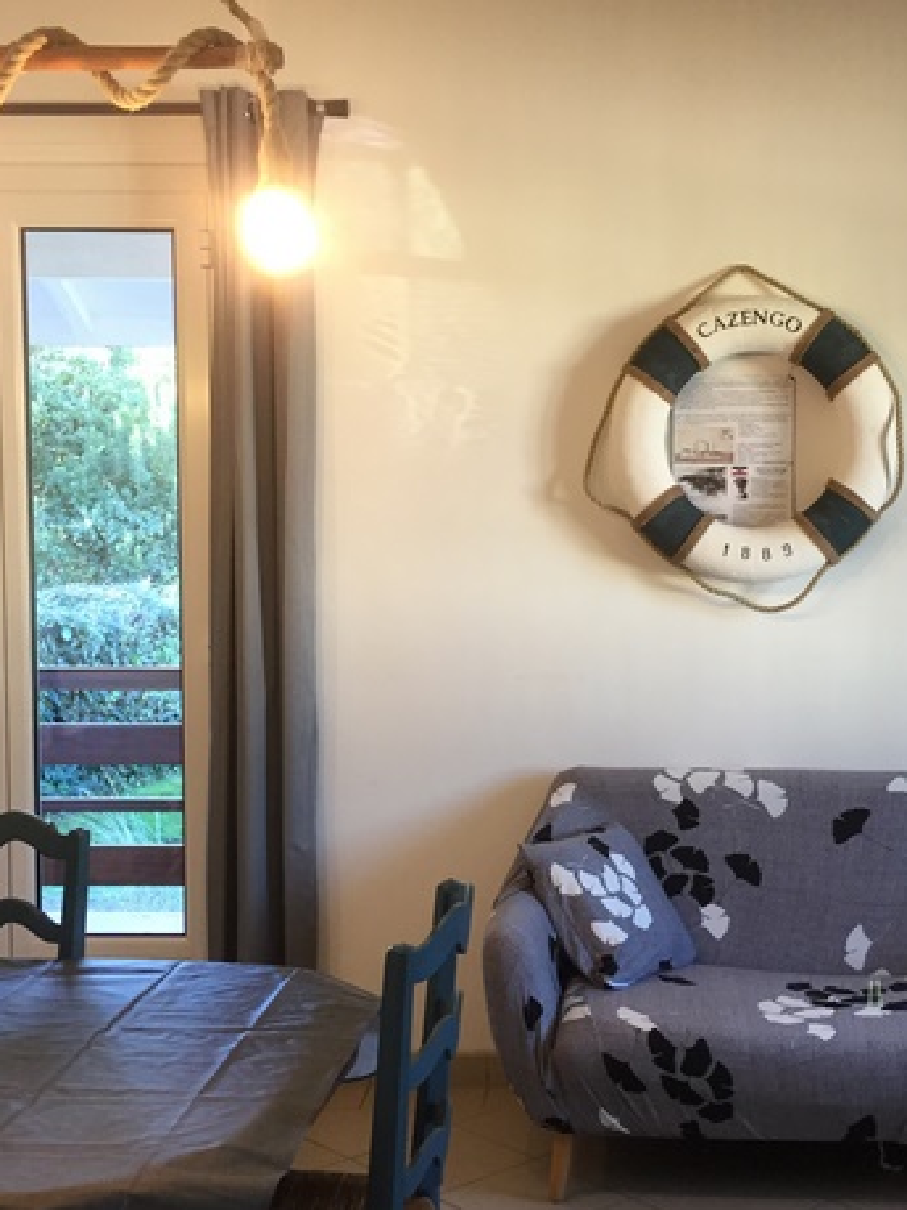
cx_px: 580
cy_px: 638
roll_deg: +0.3
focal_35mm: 48
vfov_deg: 39.7
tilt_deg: -2.1
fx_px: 1678
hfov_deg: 30.1
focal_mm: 4.15
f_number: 2.2
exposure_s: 1/33
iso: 80
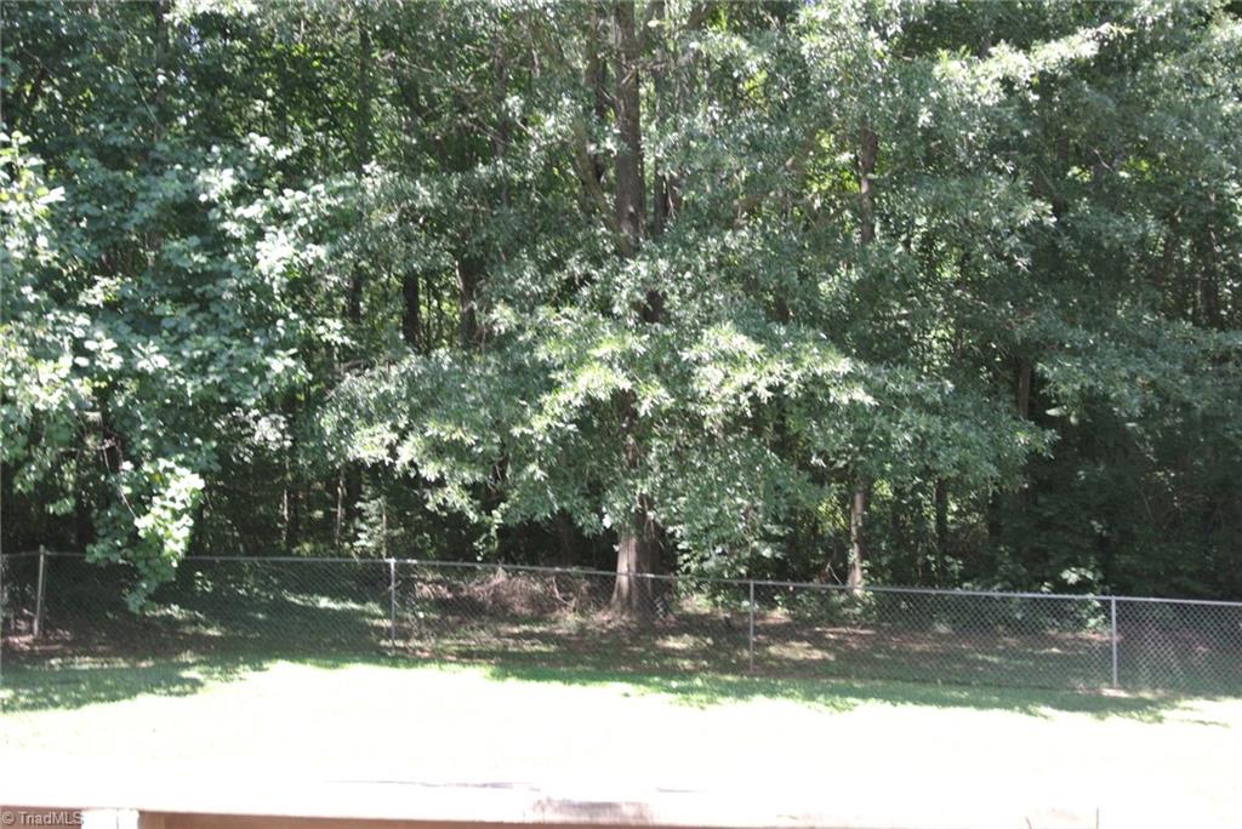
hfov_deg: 49.5
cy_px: 414
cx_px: 621
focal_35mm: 39
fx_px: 1346
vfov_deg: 34.3
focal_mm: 14.5
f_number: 4
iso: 200
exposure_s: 1/125
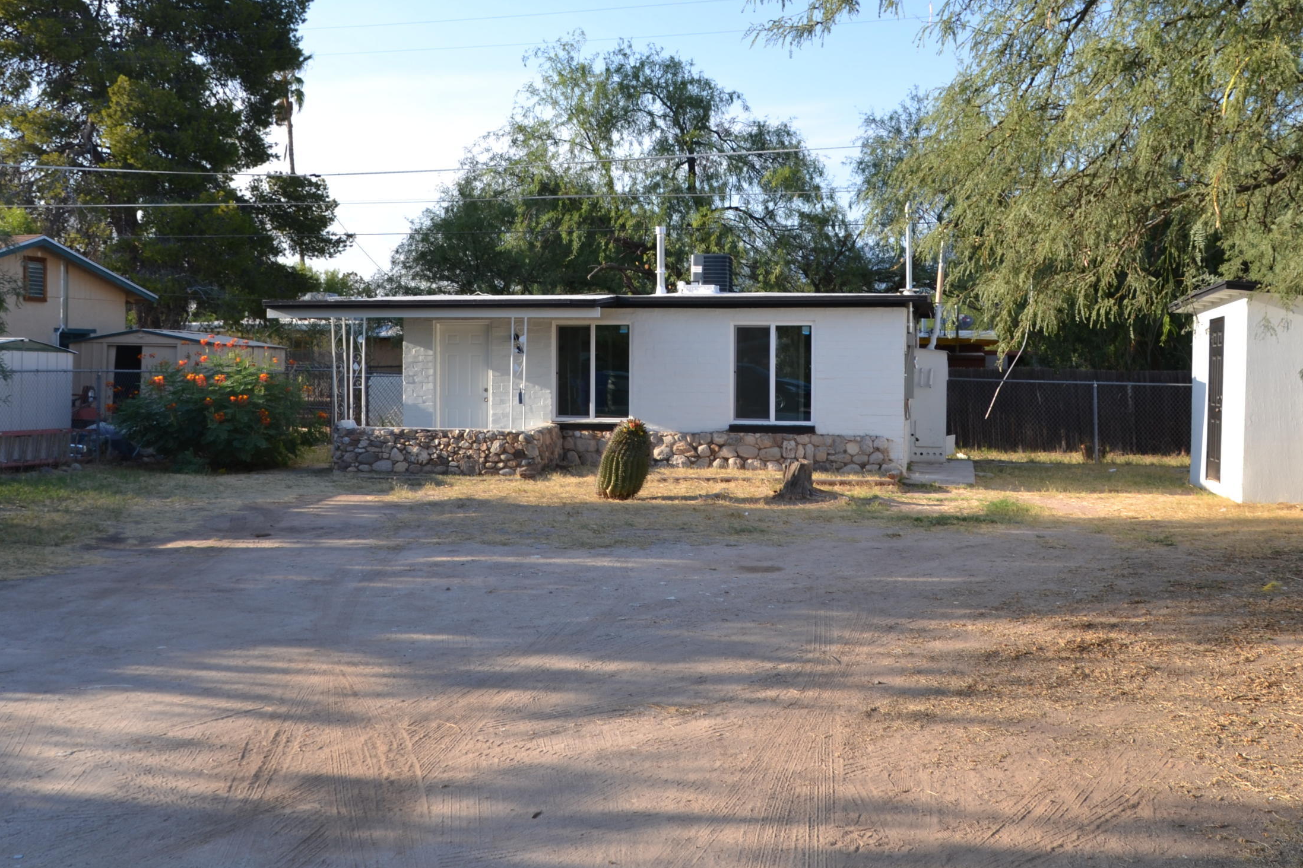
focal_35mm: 41
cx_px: 623
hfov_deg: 47.4
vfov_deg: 32.6
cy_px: 364
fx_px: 1484
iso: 100
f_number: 7.1
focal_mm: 20
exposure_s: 1/200
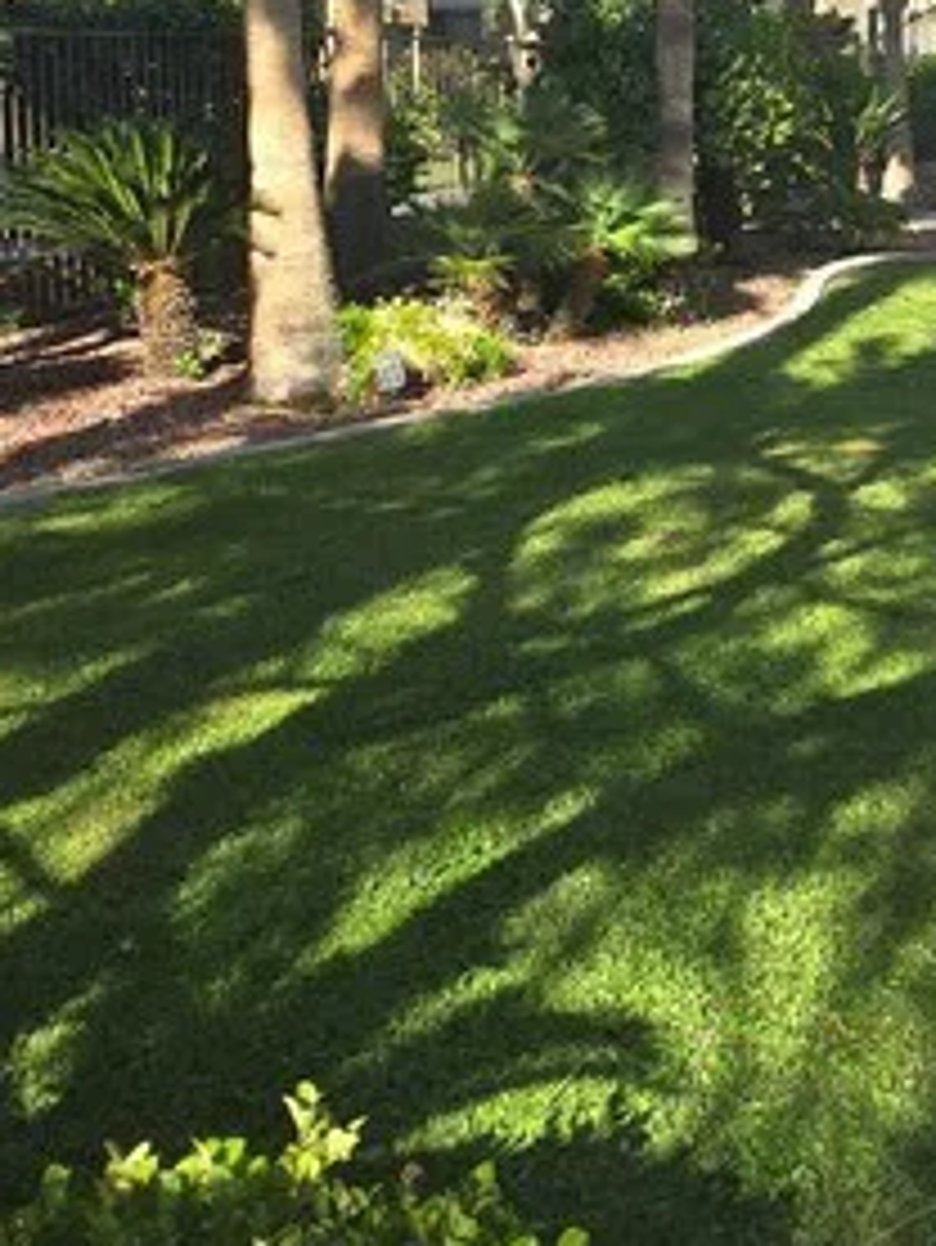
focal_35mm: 48
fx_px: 1729
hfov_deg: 29.2
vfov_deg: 38.4
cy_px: 279
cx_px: 824
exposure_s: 1/1195
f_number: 2.2
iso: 50
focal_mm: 2.2
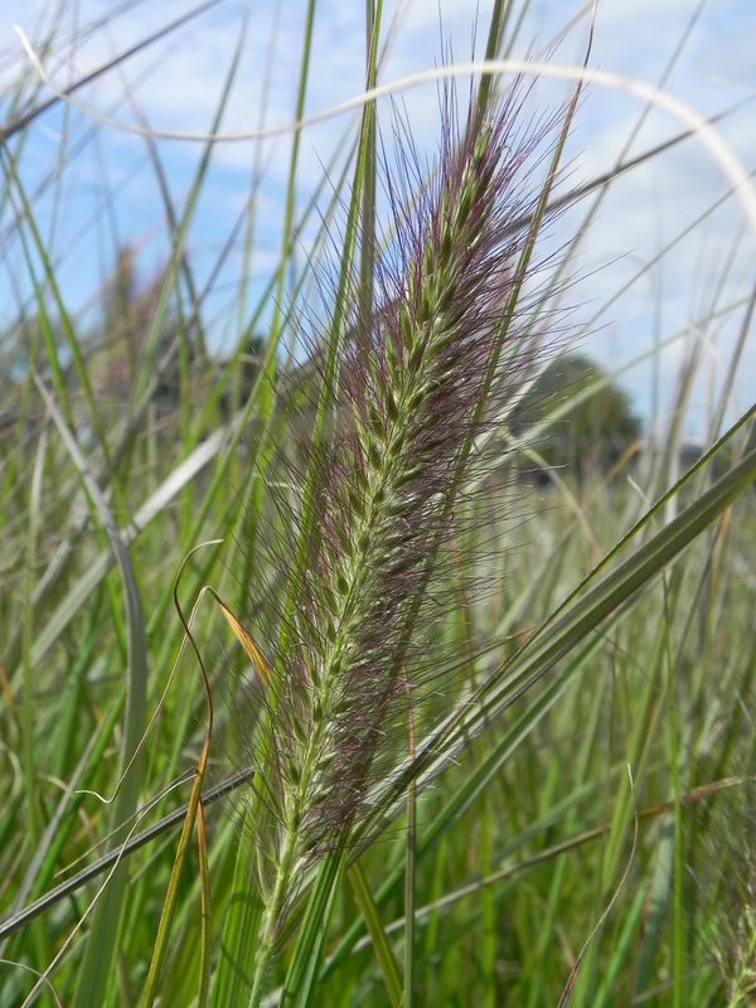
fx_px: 1514
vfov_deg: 36.8
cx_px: 378
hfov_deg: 28.0
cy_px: 504
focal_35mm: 52
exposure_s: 1/800
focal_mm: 9.2
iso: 160
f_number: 5.6
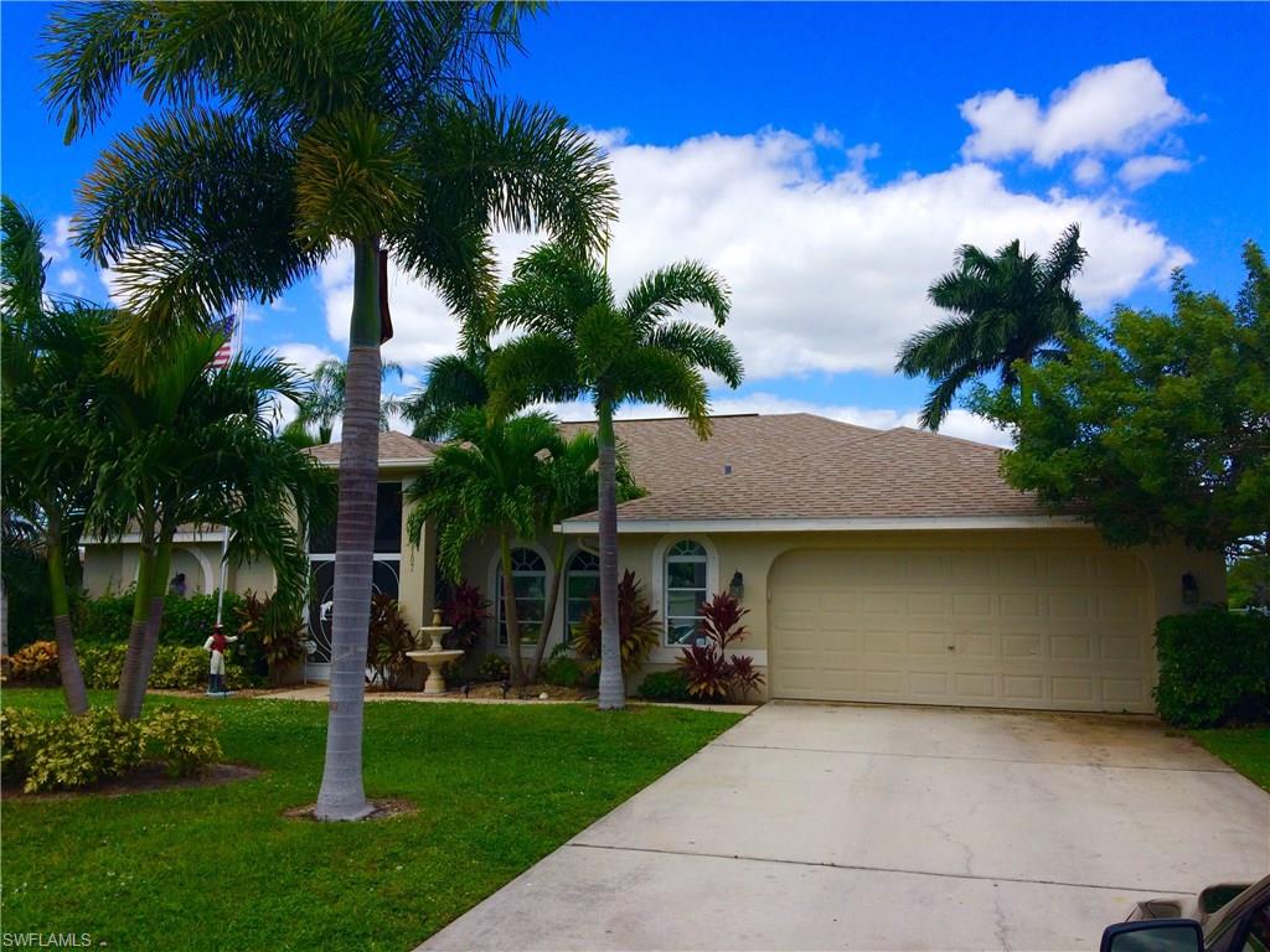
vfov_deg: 48.2
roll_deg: +0.7
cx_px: 635
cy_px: 476
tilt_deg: +5.4
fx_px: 1064
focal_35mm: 29
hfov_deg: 61.7
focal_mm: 4.15
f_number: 2.2
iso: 32
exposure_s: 1/2053
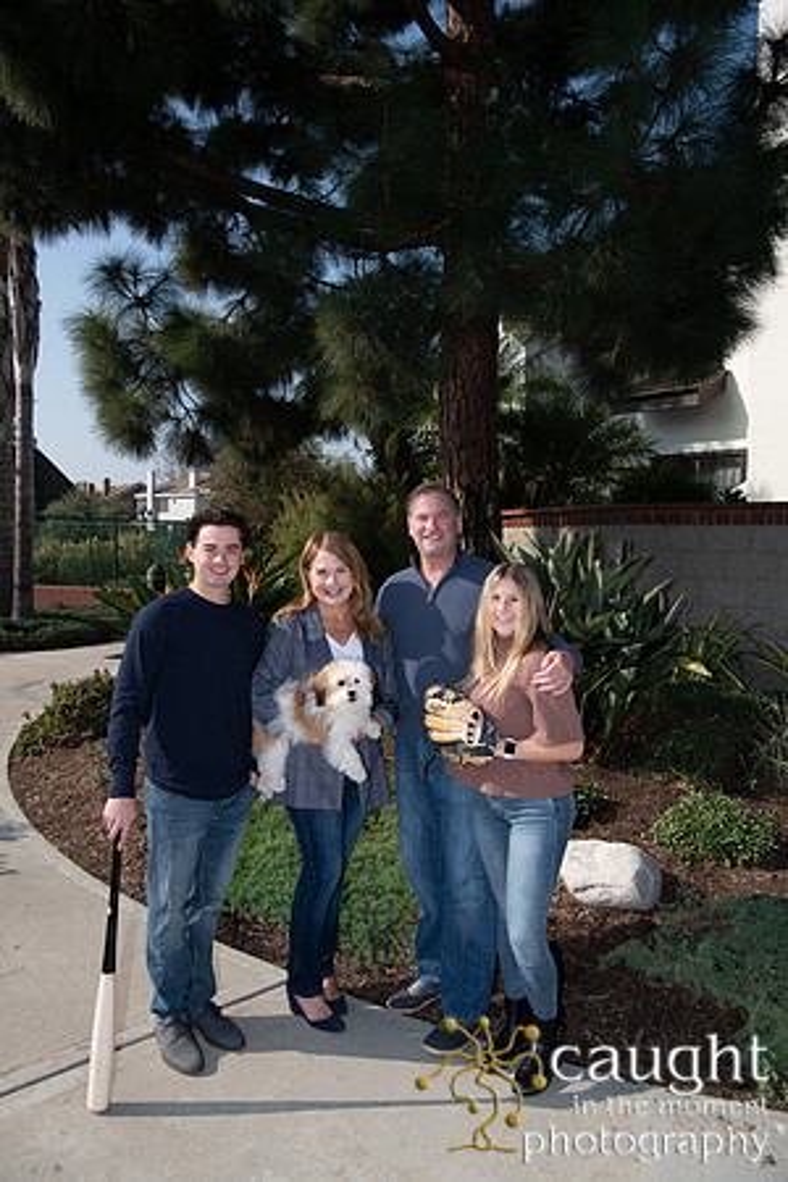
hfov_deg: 45.0
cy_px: 591
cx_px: 394
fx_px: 952
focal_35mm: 29
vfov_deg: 63.7
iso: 100
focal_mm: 29
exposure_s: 1/250
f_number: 10
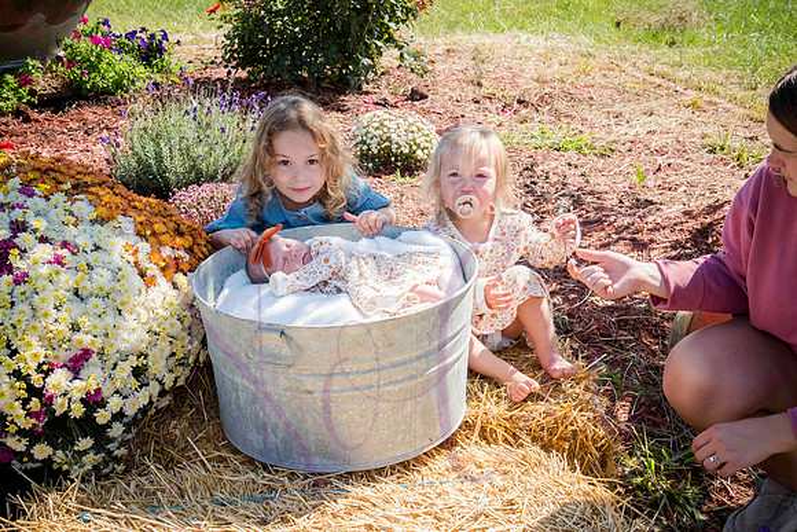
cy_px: 266
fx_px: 1151
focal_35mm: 52
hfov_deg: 38.2
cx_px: 398
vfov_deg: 26.0
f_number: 11
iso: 400
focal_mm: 52
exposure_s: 1/320
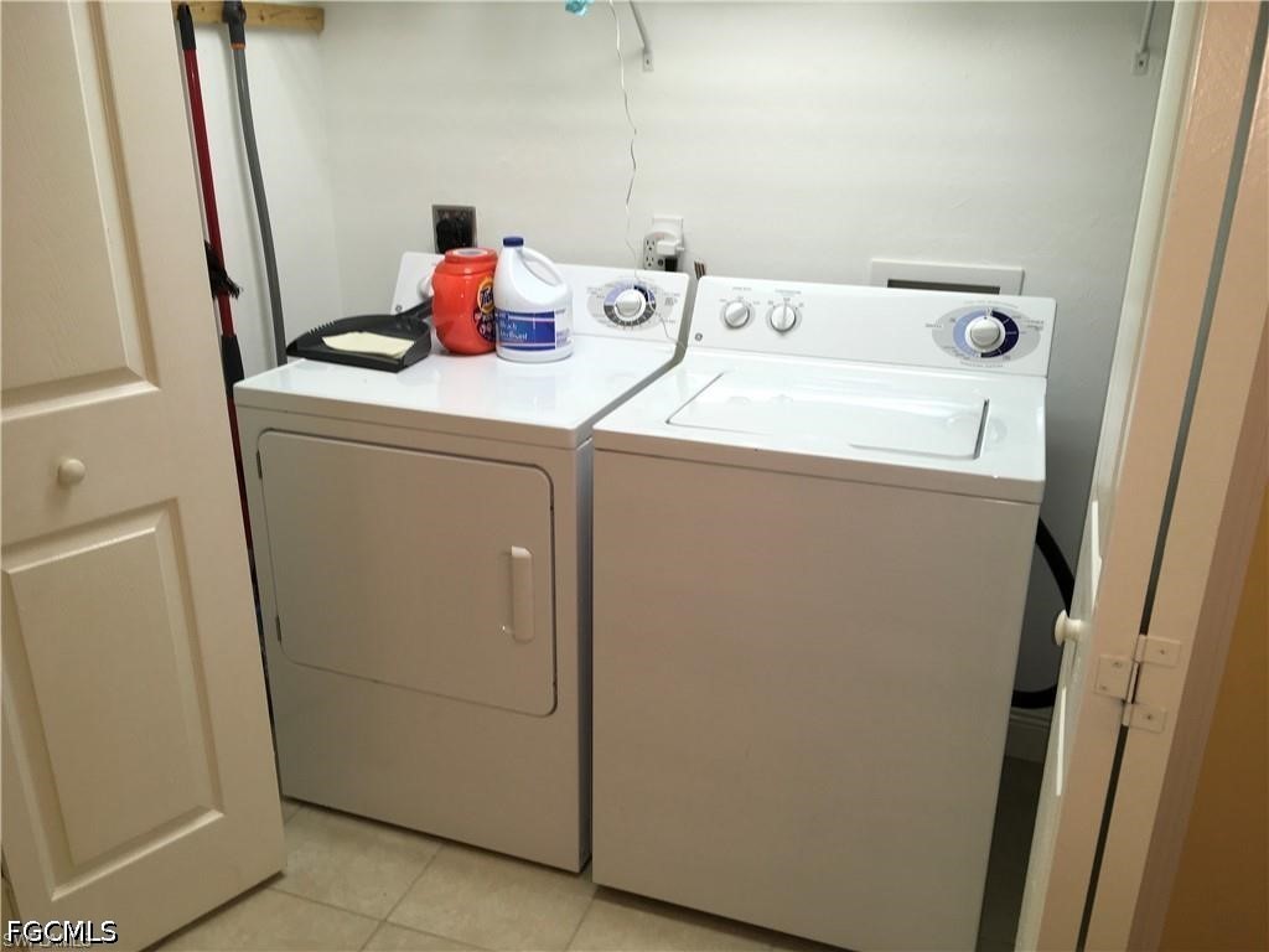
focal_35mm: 29
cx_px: 634
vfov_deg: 48.2
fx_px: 1063
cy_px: 476
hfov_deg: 61.7
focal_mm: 4.15
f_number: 2.2
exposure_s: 1/30
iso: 25
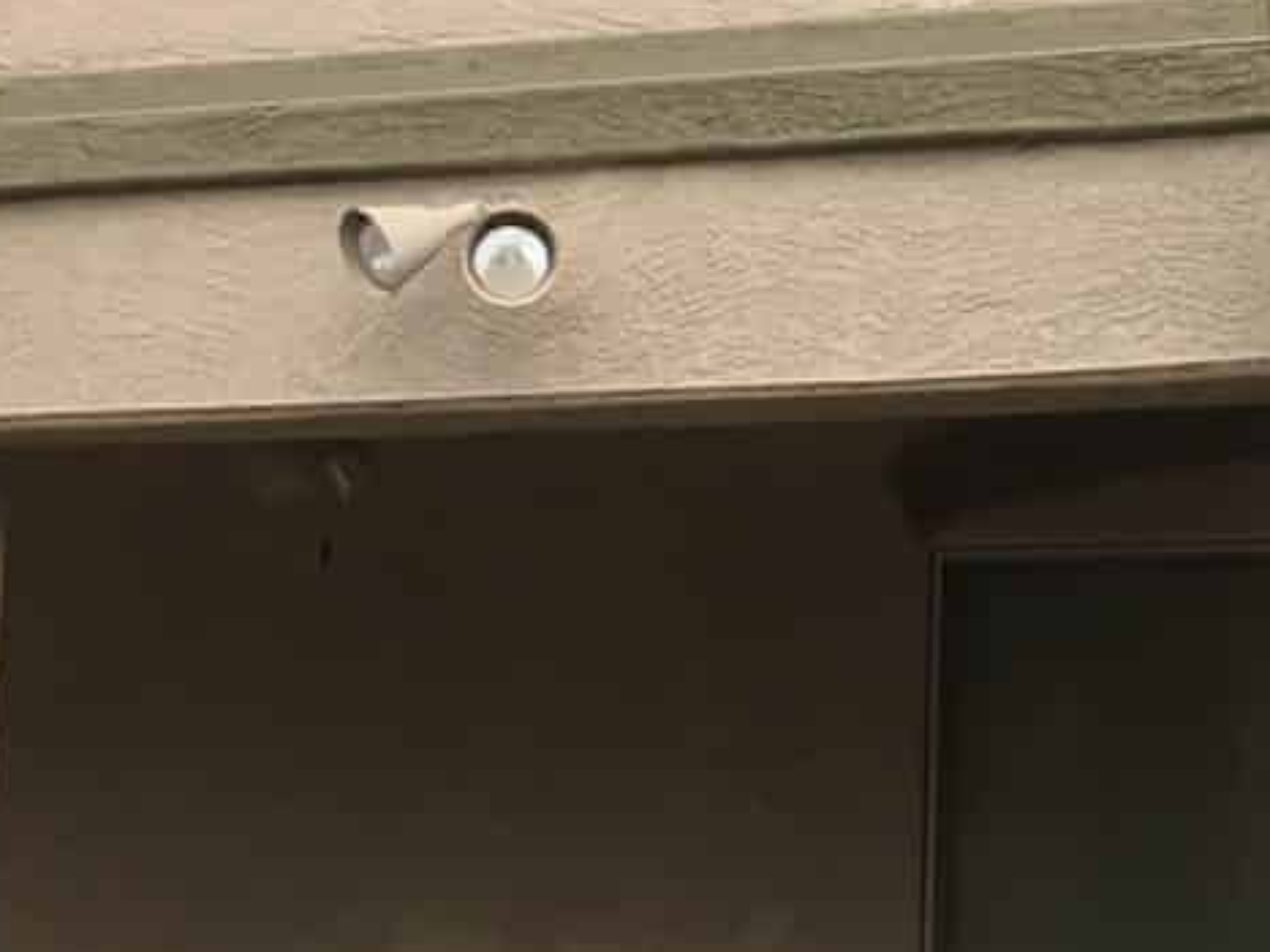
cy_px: -275
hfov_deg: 12.0
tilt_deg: +9.6
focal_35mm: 159
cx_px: 1751
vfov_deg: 9.2
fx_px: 5832
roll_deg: +0.7
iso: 25
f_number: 2.2
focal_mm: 4.15
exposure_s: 1/326
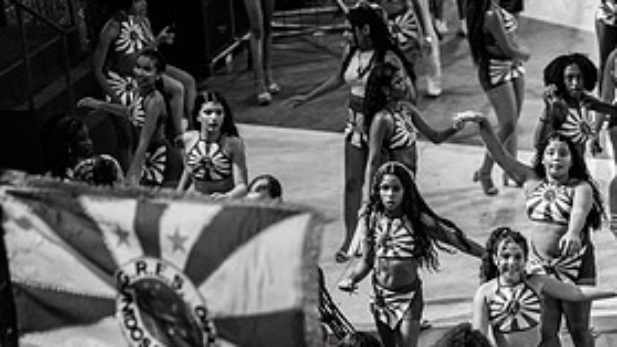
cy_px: 330
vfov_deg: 11.0
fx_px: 1783
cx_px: 542
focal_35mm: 109
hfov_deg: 19.3
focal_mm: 50
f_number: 1.2
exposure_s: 1/500
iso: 800
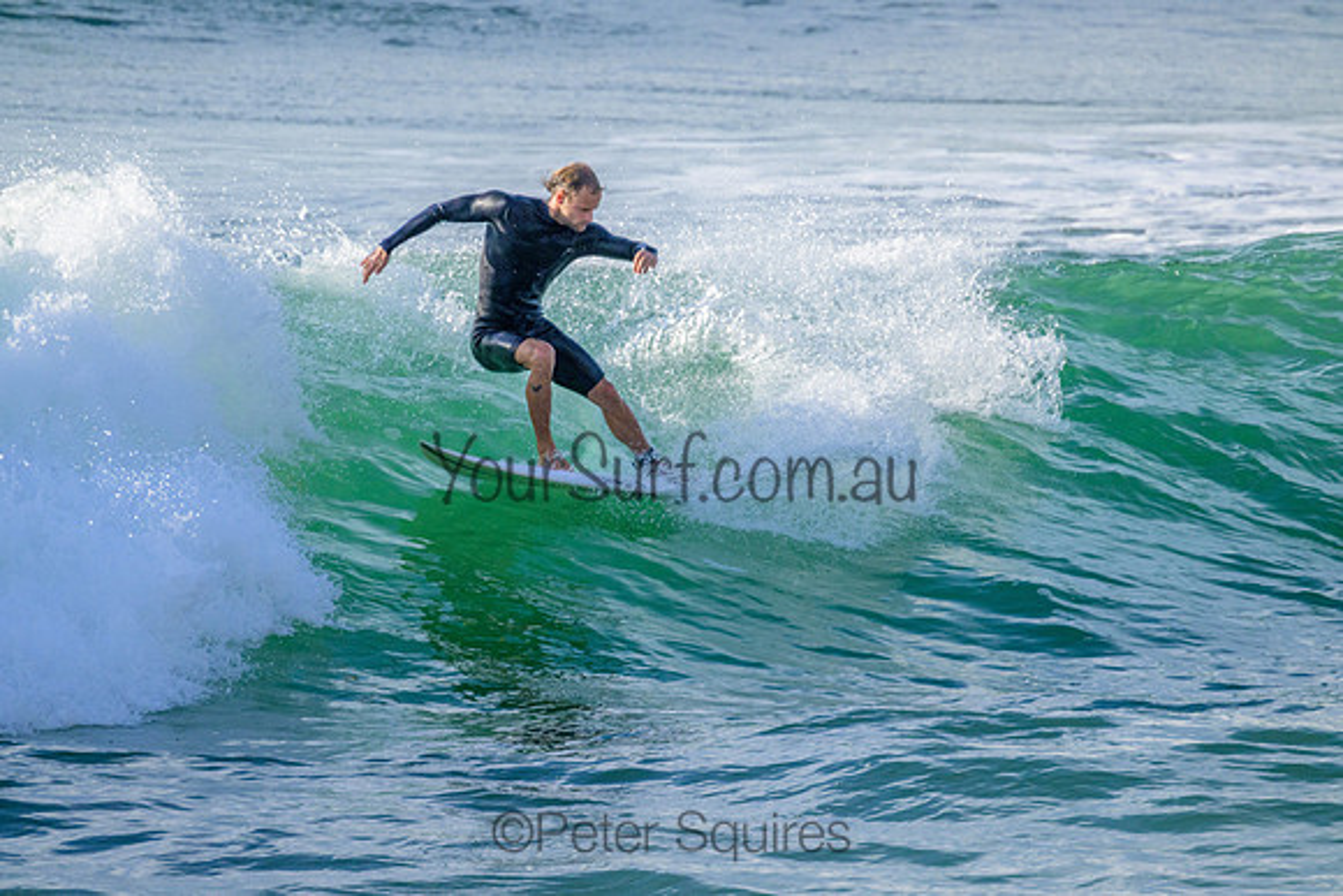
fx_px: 29850
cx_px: 672
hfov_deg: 2.6
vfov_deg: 1.7
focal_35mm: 800
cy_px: 448
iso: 1600
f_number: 11
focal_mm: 800
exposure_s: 1/2000
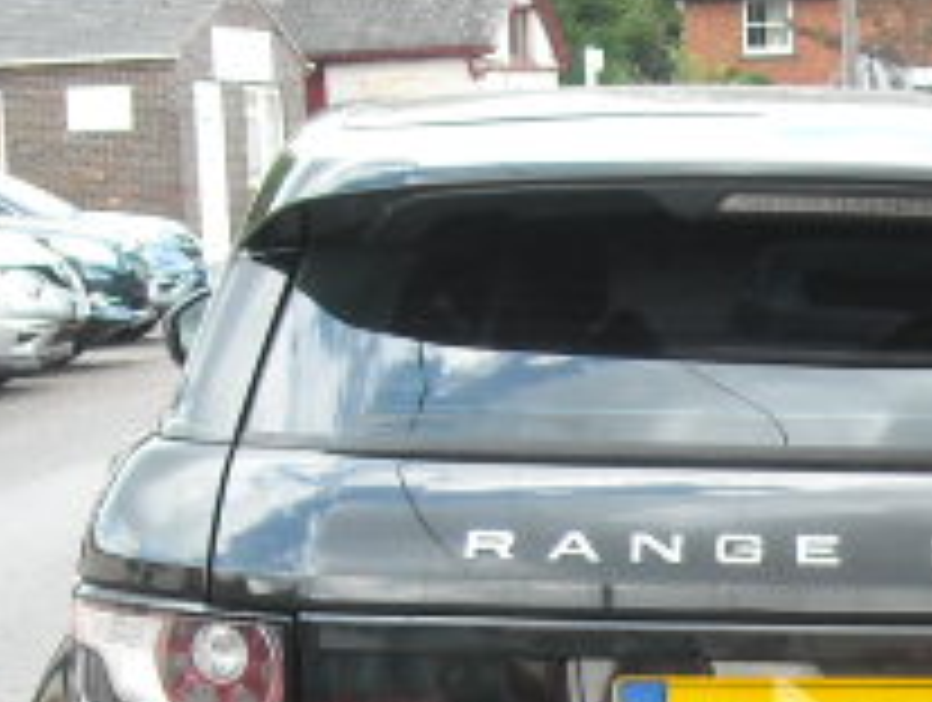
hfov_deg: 17.7
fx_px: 2913
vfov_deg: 13.4
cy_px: 810
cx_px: 932
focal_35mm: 108
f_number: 2.8
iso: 147
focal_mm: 5.7
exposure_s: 1/228
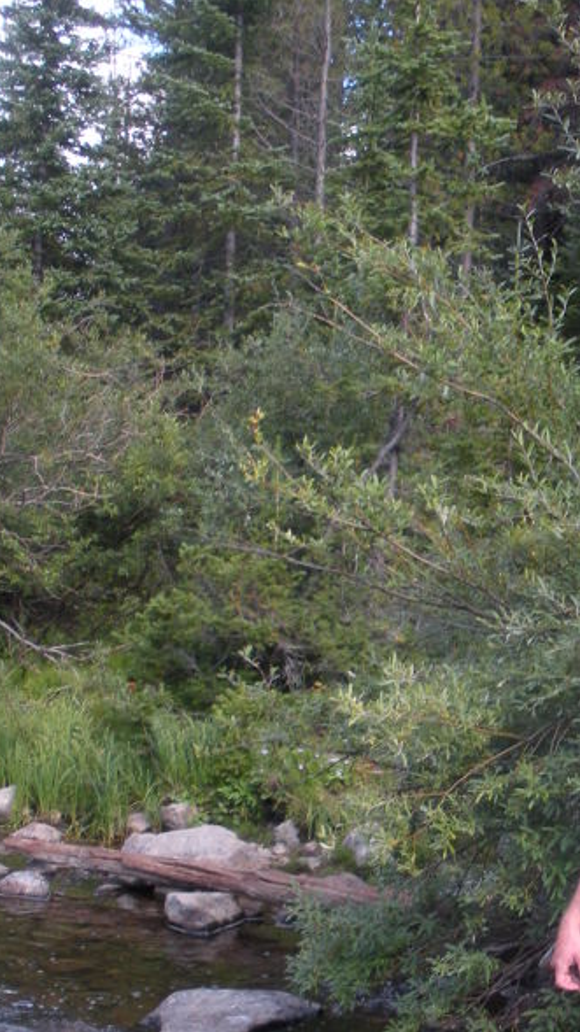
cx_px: 580
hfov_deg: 16.6
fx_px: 1943
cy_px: 764
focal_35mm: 71
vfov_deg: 29.3
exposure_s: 1/82.7
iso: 64
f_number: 3.5
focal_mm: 6.3
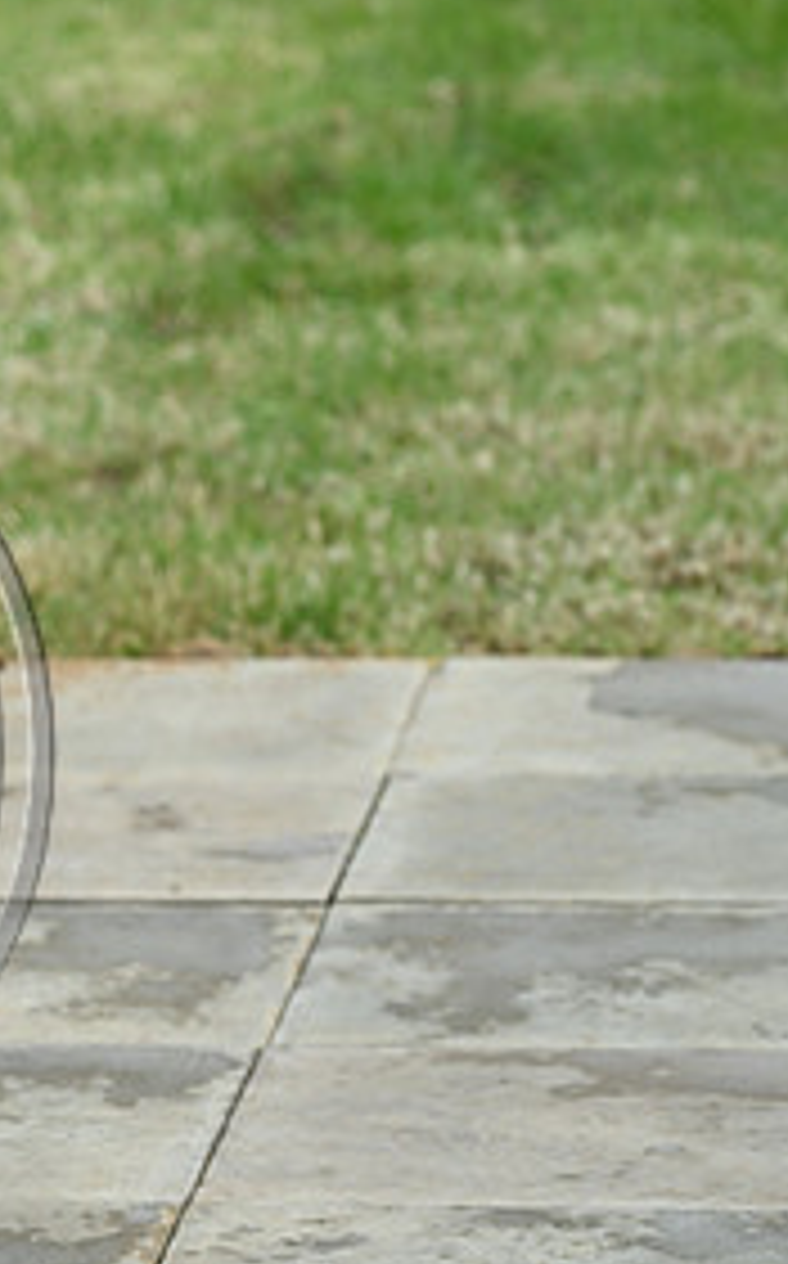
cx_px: -464
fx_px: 8130
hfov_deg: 5.5
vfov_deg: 8.9
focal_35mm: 236
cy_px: 690
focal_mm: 112
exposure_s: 1/1000
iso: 400
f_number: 4.5
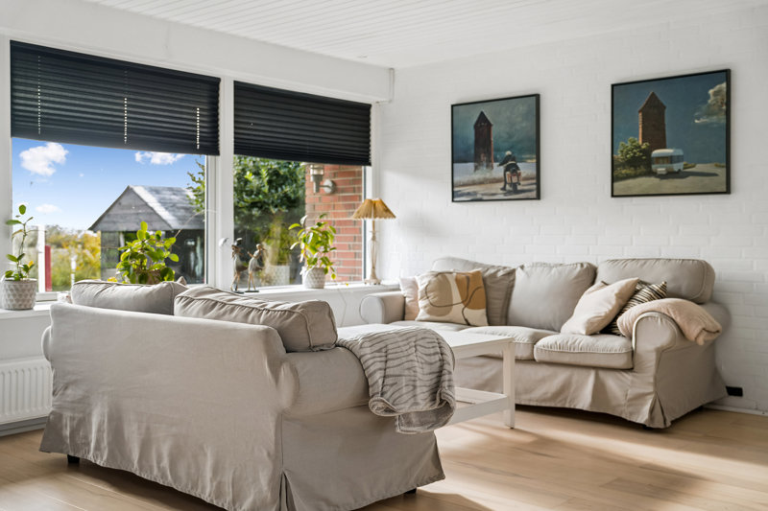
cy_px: 256
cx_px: 384
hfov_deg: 49.6
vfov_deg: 34.2
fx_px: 832
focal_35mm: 39
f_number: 2.8
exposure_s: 1/160
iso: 400
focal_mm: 39
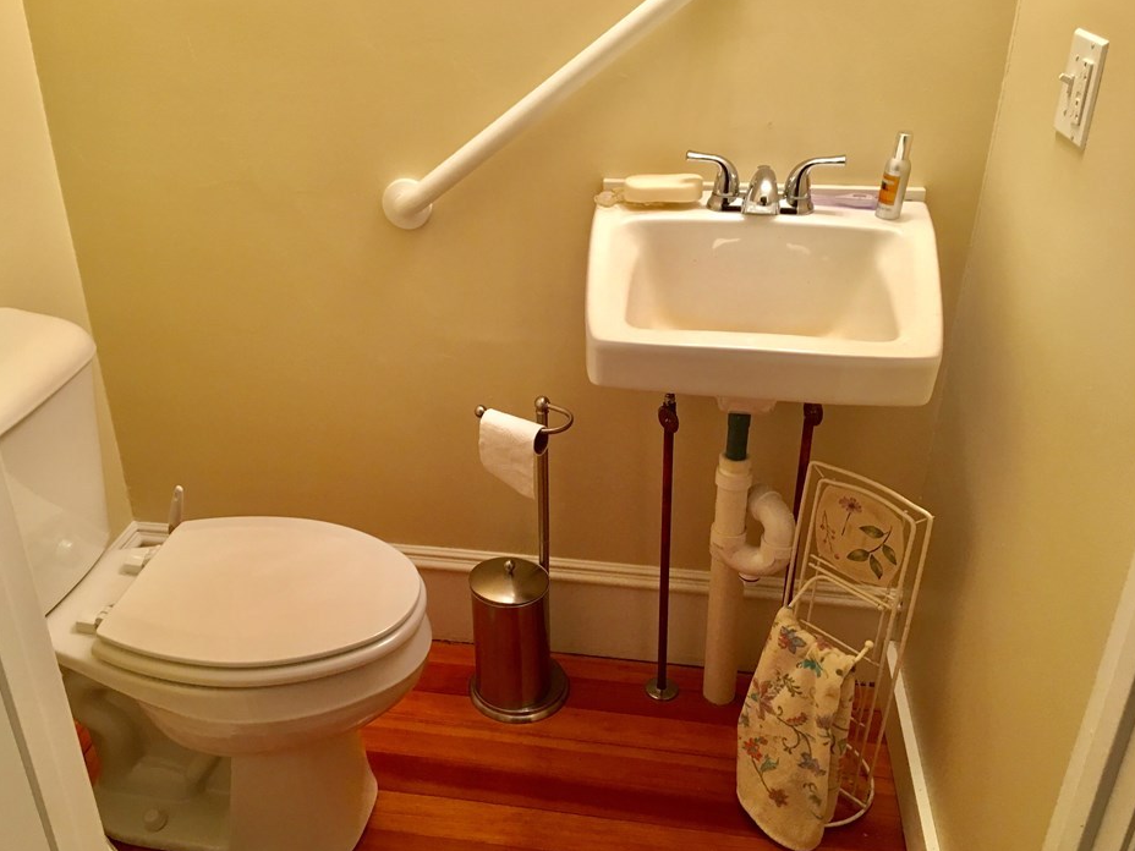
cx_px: 522
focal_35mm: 32
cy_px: 444
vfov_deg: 44.2
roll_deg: +0.1
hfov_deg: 56.7
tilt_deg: -27.4
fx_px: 1049
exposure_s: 1/30
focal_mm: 4.15
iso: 80
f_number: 2.2
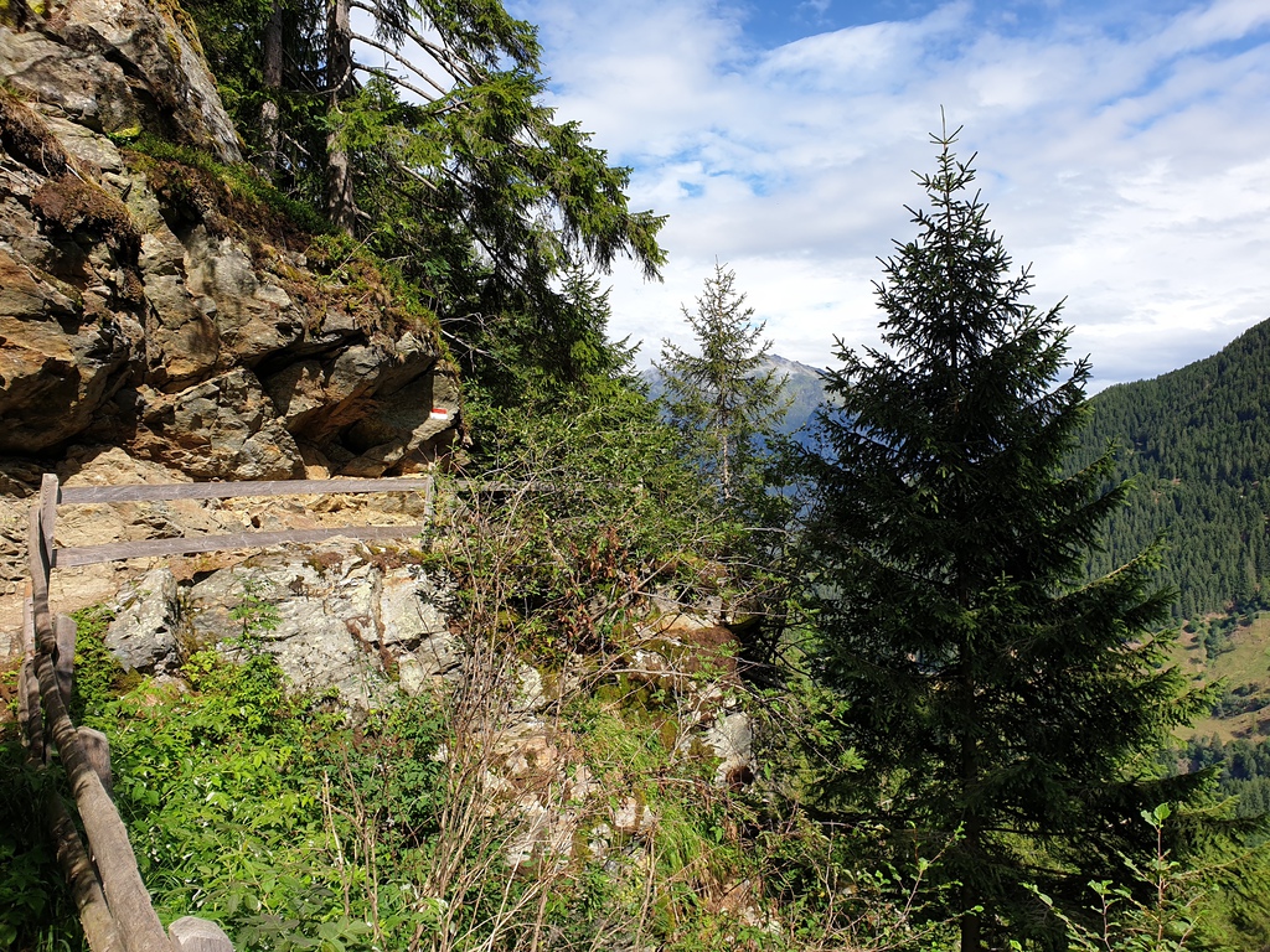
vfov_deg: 53.1
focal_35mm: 26
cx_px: 635
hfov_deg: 67.3
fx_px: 954
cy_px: 476
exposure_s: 1/1248
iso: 50
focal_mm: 4.3
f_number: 2.4
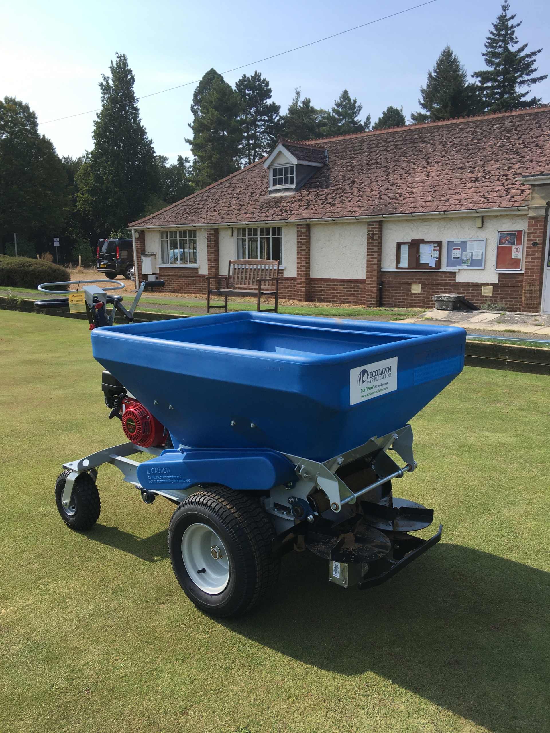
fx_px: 614
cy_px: 366
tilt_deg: -12.9
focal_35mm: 29
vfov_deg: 61.7
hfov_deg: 48.2
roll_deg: +0.9
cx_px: 275
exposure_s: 1/999
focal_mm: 4.15
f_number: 2.2
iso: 25
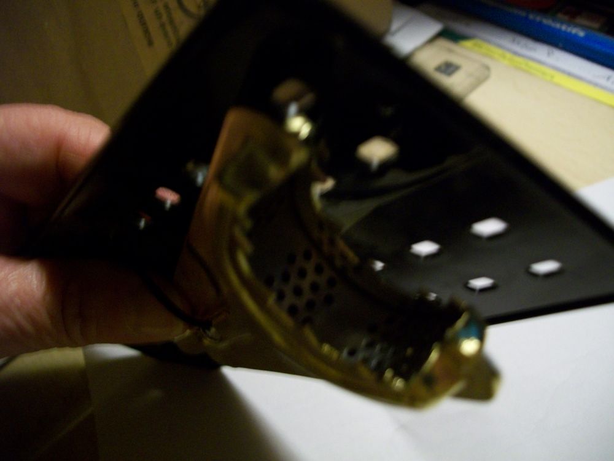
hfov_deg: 54.0
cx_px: 307
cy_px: 230
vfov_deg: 41.8
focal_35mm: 34
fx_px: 603
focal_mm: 6.1
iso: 200
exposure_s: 1/8
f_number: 2.7
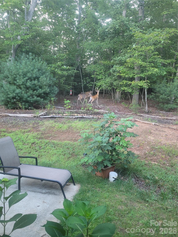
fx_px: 178
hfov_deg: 53.1
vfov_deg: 67.3
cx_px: 89
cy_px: 118
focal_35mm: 26
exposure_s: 1/60
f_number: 1.8
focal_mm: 5.4
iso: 160
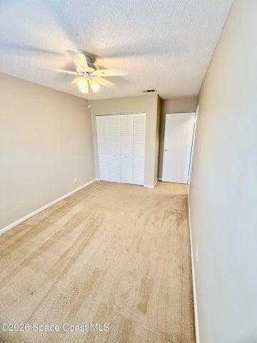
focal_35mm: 14
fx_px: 139
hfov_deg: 85.7
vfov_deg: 102.1
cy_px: 172
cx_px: 128
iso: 250
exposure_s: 1/121
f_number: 2.2
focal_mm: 2.22
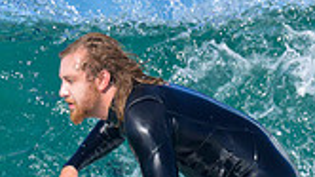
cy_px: 212
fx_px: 33720
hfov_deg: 0.5
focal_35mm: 4041
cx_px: 19
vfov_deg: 0.3
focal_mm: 800
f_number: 6.3
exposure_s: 1/2000
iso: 250
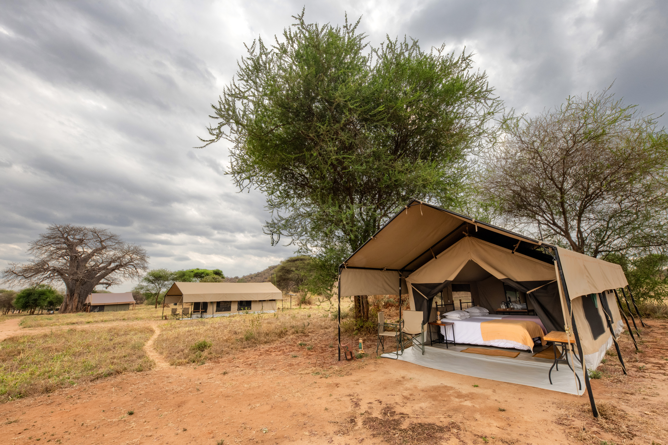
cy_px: 222
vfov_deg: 73.7
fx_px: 297
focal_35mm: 16
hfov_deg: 96.7
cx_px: 334
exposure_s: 1/500
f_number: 16
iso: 800
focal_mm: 16
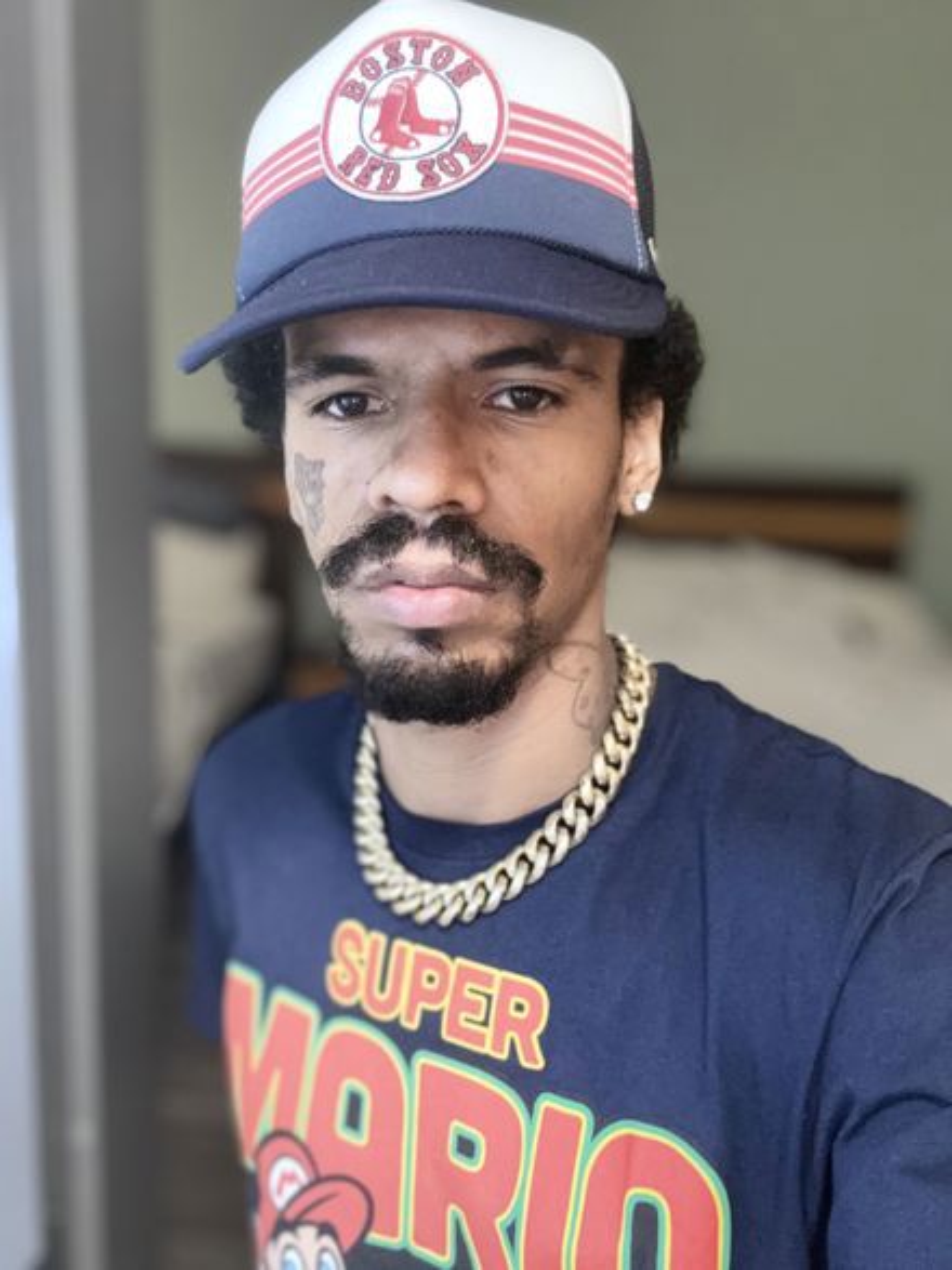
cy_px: 635
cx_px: 476
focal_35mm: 30
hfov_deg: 46.8
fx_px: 1100
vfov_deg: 60.0
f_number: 1.9
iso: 250
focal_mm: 2.69
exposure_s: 1/30
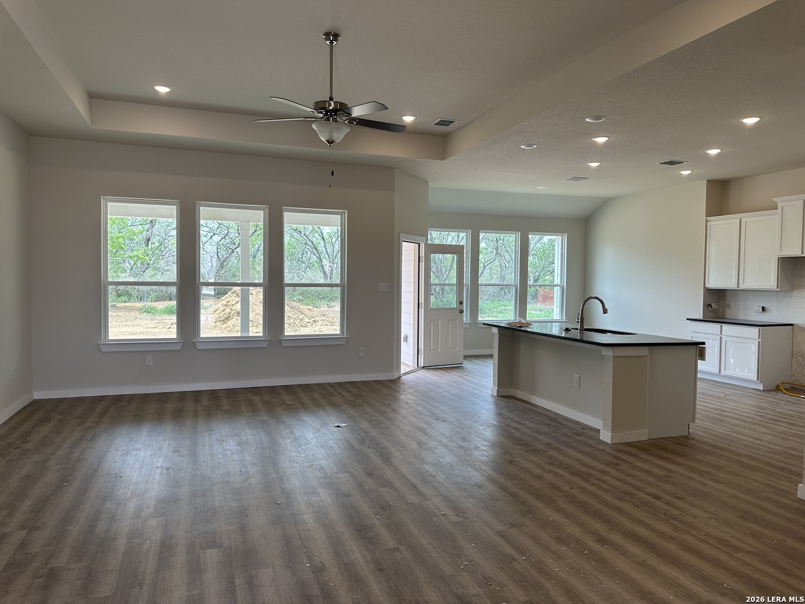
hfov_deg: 71.6
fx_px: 558
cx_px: 402
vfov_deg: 56.8
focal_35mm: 24
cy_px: 302
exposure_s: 1/271
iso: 80
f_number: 1.78
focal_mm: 6.86
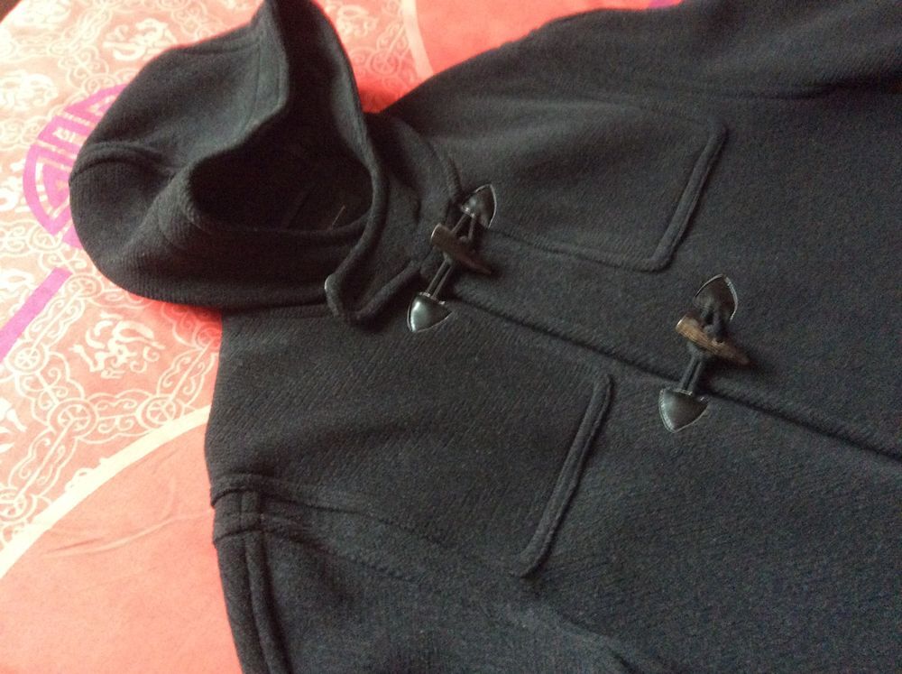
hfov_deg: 56.9
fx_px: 833
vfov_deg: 44.1
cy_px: 337
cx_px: 451
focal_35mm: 32
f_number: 2.4
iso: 320
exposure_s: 1/17
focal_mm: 3.3
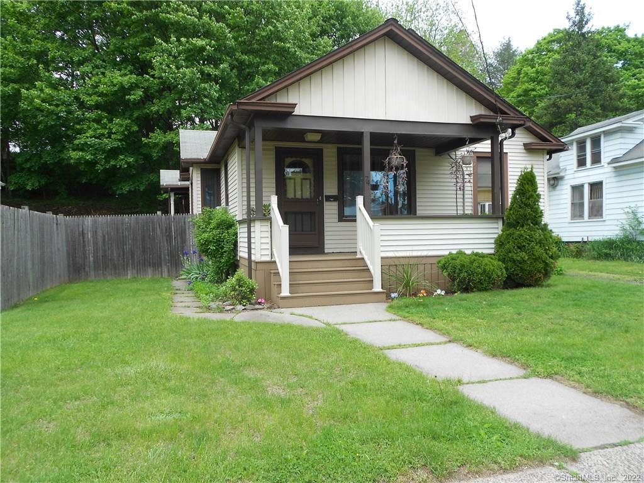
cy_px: 242
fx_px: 484
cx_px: 322
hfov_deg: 67.3
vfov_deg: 53.1
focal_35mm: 26
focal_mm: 4.6
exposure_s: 1/320
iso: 80
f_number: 3.2
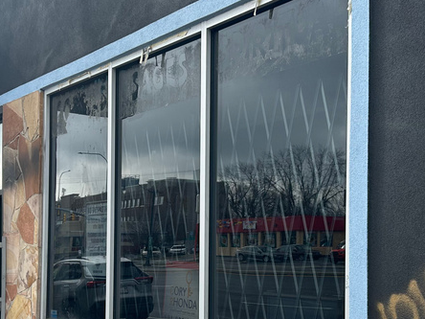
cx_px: 201
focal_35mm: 60
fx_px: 737
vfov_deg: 24.1
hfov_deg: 32.2
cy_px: 241
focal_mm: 5.7
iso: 50
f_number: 1.5
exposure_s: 1/1431
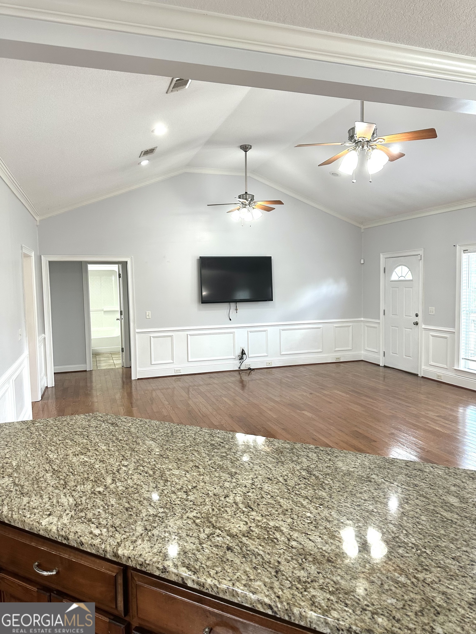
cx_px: 238
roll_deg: +0.7
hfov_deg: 56.8
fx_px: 440
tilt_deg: -3.2
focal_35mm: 24
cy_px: 317
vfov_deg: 71.6
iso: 200
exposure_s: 1/120
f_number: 1.78
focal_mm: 6.86
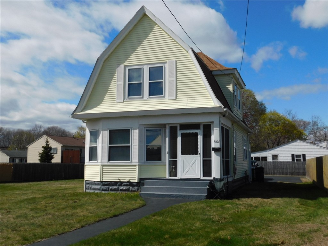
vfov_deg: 39.7
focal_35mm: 36
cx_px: 164
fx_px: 341
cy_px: 123
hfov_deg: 51.4
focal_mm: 6.3
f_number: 7
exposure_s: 1/640
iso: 125
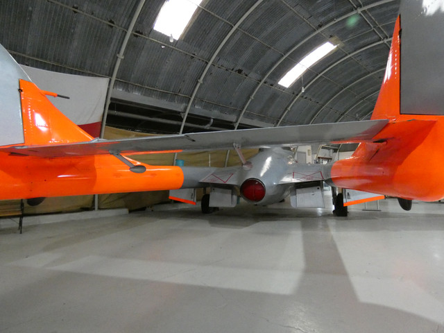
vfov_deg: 66.0
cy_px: 166
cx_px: 222
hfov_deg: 81.7
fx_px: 257
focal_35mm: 20
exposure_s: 1/60
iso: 1250
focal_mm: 3.6
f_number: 2.8
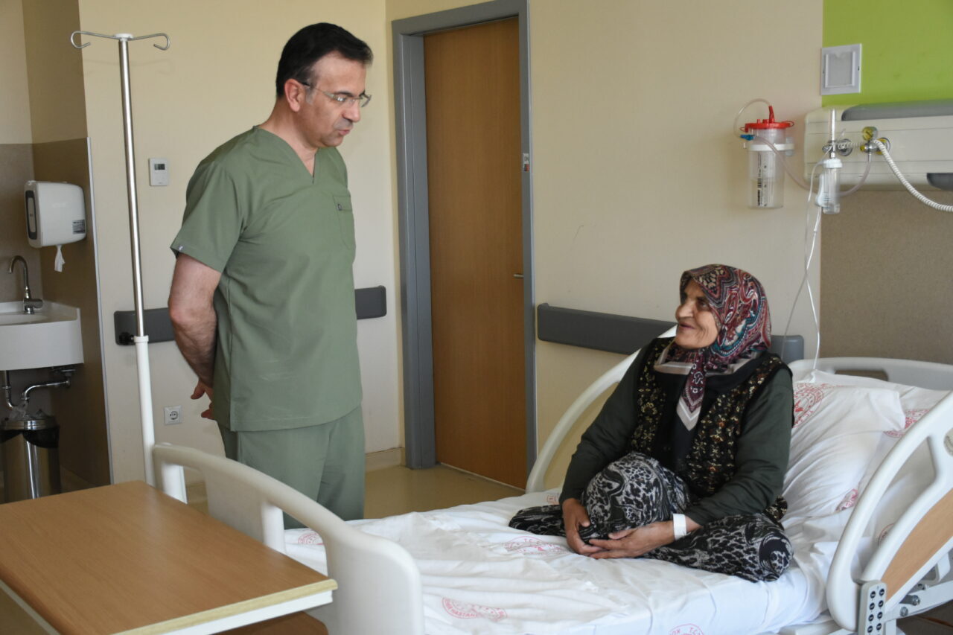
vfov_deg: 29.9
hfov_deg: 43.6
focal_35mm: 45
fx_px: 1191
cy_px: 318
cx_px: 476
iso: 1600
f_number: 5
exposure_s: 1/250
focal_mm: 30
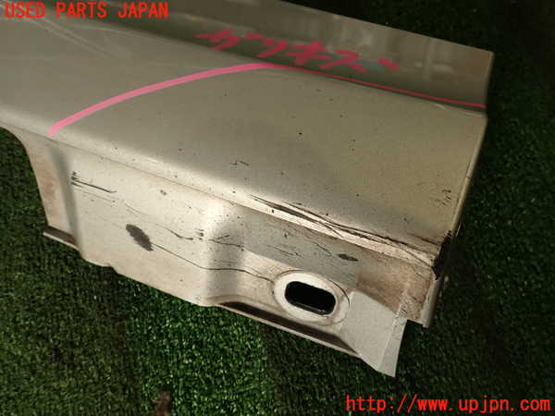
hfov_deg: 69.4
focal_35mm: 25
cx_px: 278
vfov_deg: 54.9
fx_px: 401
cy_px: 208
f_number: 2.8
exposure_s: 1/80
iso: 100
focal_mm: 4.5
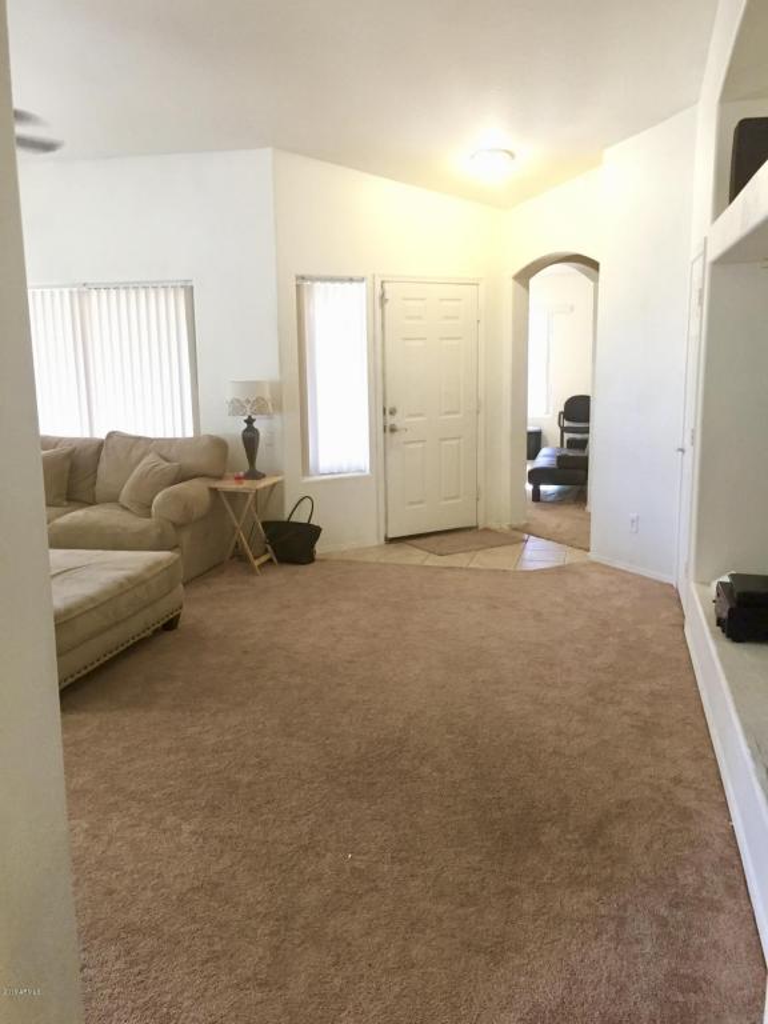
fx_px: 858
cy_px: 512
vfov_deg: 61.7
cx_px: 384
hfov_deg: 48.2
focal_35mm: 29
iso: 250
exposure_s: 1/33
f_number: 2.2
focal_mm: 4.15
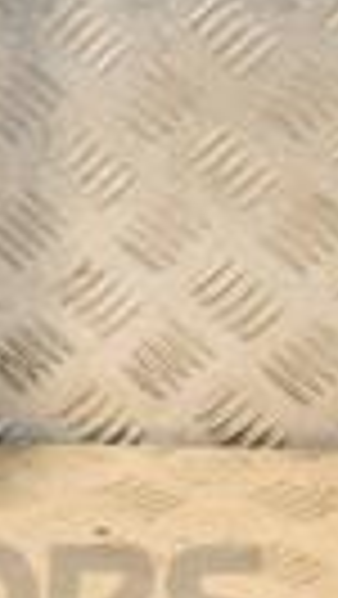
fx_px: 3387
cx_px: -996
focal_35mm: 213
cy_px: 13
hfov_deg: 5.1
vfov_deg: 10.0
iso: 800
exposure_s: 1/200
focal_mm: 30
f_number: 5
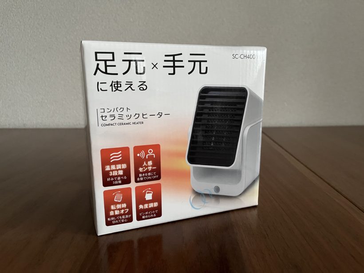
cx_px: 182
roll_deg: +0.9
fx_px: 273
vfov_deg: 53.1
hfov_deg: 67.3
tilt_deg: -11.7
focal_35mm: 26
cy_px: 136
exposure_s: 1/46
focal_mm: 5.1
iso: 500
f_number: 1.6
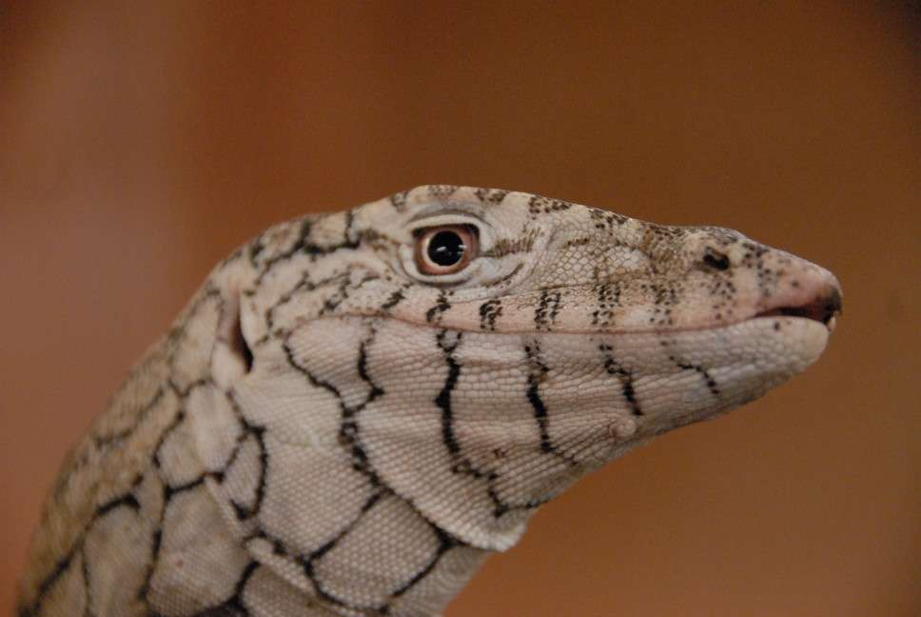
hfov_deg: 9.1
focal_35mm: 225
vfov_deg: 6.1
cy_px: 308
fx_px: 5763
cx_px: 460
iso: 1600
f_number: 5.6
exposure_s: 1/40
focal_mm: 150
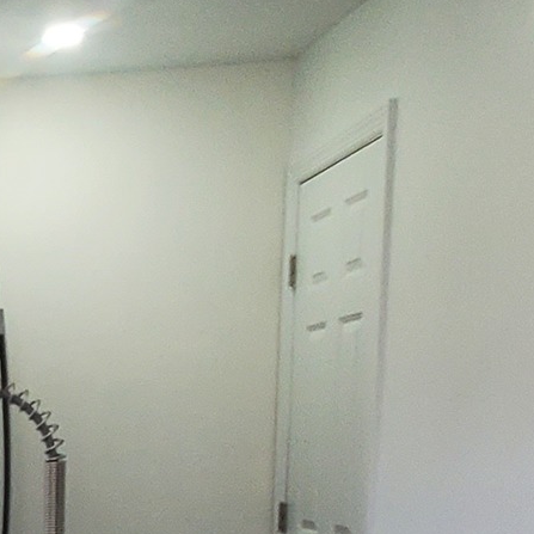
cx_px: -375
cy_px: 664
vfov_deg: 20.3
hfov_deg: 18.2
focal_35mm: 79
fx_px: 1379
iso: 125
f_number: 2.2
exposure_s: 1/60
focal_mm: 1.8
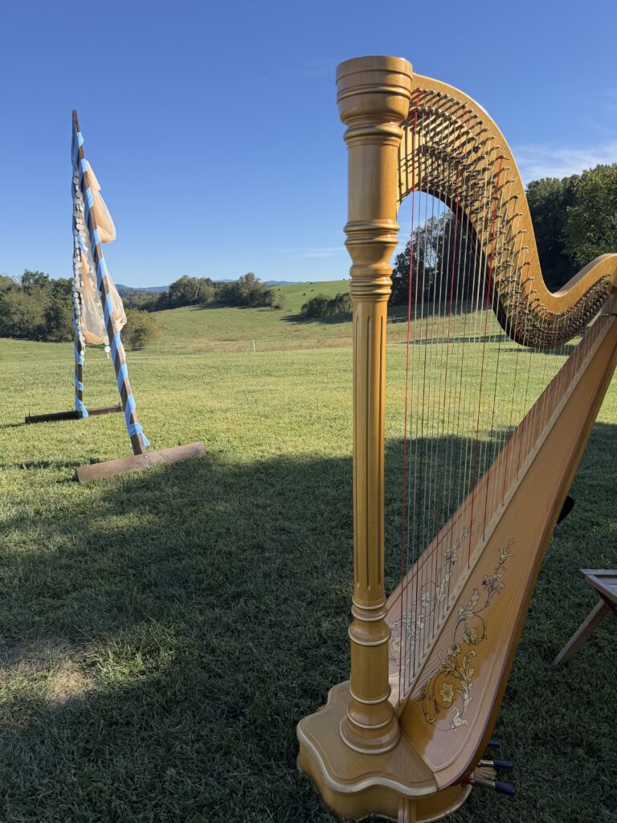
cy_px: 412
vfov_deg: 71.6
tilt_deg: -10.6
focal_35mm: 24
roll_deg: +1.6
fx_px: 570
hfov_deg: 56.8
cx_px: 308
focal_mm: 6.76
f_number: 1.78
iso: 80
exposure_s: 1/2703
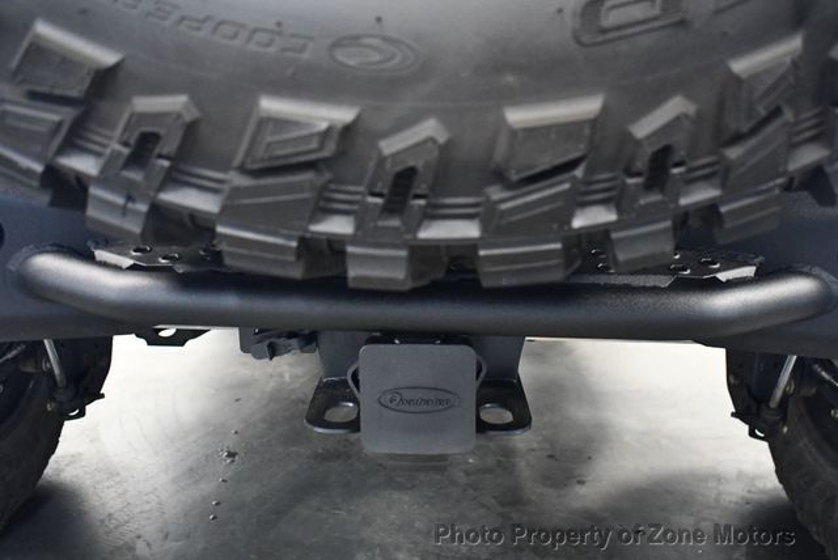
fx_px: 839
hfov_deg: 53.1
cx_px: 419
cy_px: 280
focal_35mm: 36
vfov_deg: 36.9
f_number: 3.5
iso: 3200
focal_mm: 18
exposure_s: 1/60
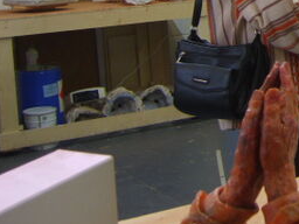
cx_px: 327
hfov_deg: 21.0
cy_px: -20
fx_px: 769
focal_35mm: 89
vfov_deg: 16.1
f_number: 2.8
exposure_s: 1/30
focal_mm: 7.8
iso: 50
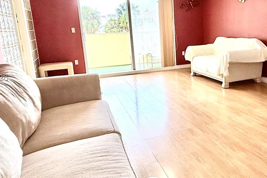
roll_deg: +1.3
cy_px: 78
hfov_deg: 56.9
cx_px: 187
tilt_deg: -11.9
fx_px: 237
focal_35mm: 32
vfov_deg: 41.0
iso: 64
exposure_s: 1/159
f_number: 2.2
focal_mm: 2.22
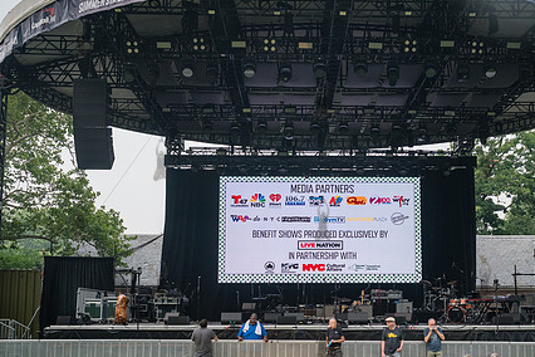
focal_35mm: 48
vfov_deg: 28.0
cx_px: 322
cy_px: 219
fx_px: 713
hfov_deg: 40.9
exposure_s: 1/2000
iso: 1000
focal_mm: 35
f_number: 4.5
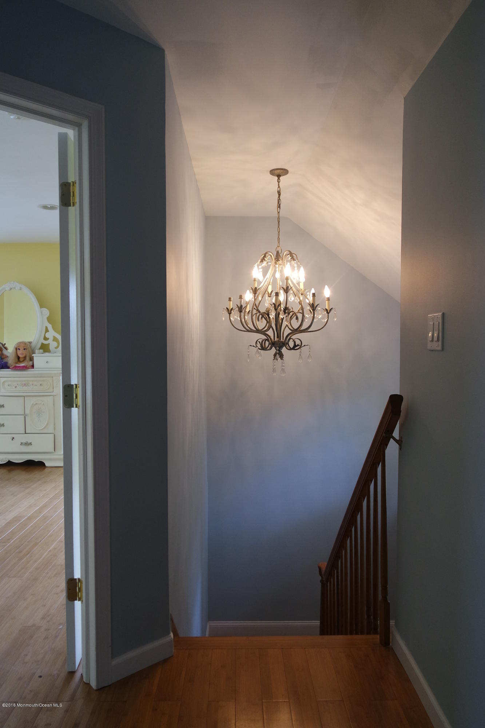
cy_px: 364
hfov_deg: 53.1
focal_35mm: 24
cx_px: 242
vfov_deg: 73.7
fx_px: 485
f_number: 3.5
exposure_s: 1/30
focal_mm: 9
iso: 400
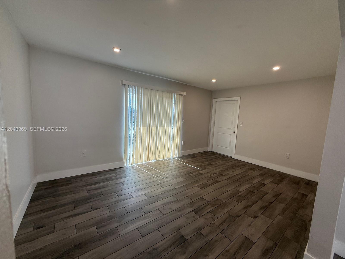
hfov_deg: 102.1
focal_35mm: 14
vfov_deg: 85.7
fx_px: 140
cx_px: 172
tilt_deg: -5.9
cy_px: 130
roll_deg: -3.2
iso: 64
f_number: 2.2
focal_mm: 2.22
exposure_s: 1/156
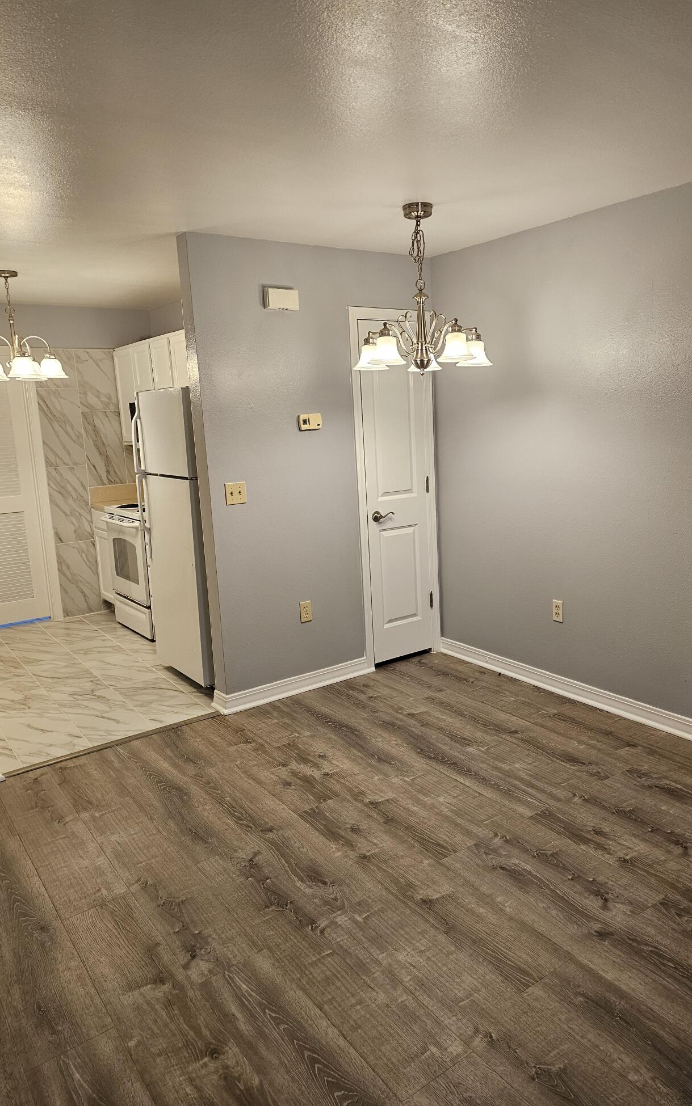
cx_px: 385
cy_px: 543
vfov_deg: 72.5
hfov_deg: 49.2
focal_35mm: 25
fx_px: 754
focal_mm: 6.3
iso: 160
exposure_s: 1/120
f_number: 1.7
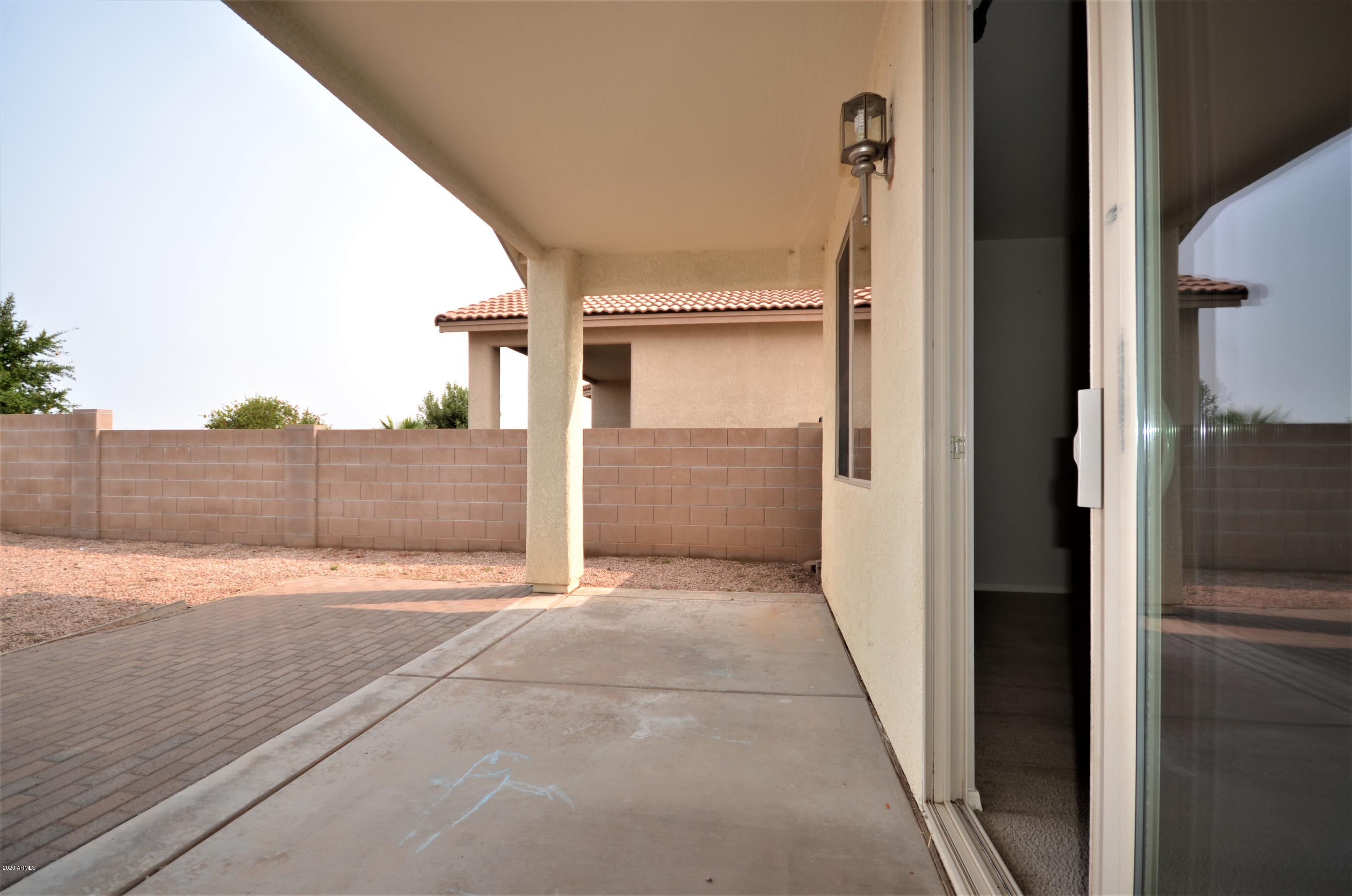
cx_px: 676
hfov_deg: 100.5
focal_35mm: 15
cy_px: 448
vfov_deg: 77.1
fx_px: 562
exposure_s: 1/250
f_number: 4.5
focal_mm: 10
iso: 100
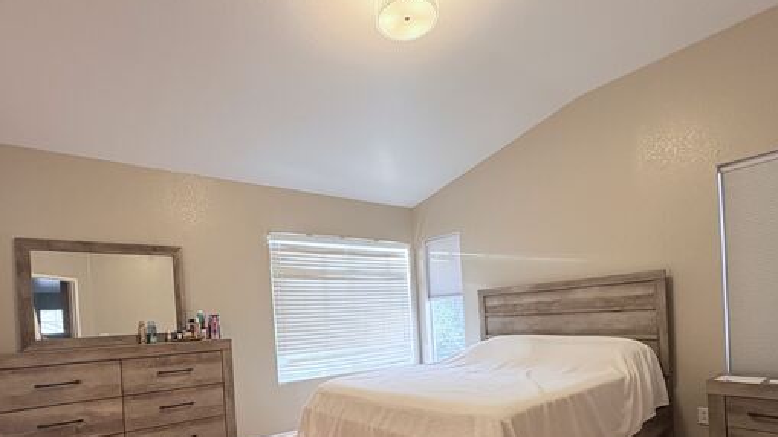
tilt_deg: -0.5
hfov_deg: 86.5
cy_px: 324
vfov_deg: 53.5
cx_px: 363
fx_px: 412
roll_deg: +3.6
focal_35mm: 20
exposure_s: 1/60
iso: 125
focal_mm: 2.22
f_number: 2.2
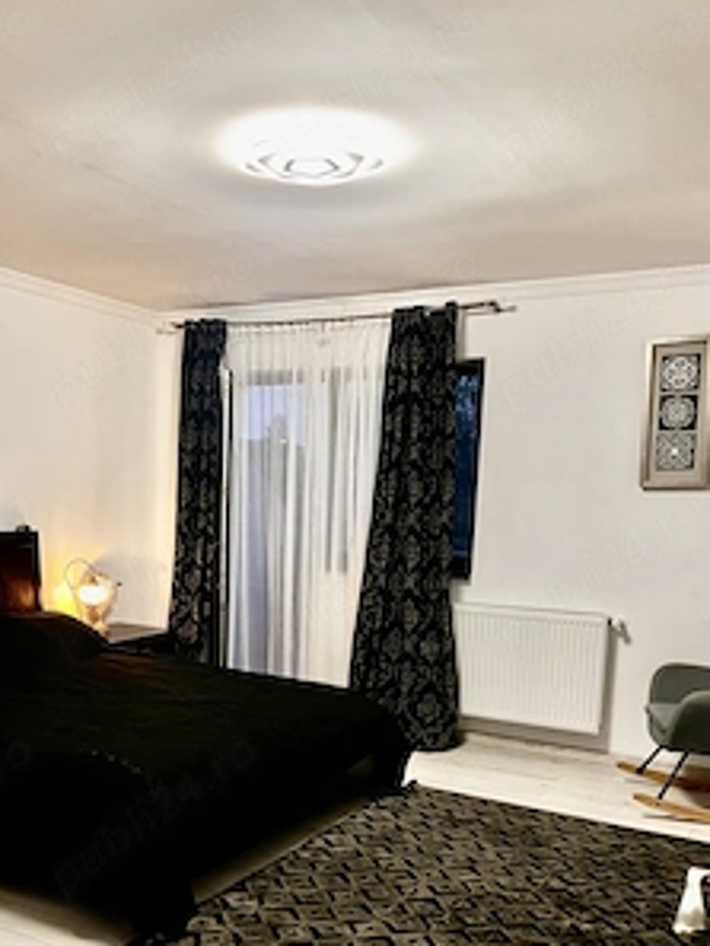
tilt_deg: -8.1
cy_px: 624
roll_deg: -2.0
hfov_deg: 40.4
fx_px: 956
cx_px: 264
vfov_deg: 51.7
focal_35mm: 35
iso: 500
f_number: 1.5
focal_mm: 5.7
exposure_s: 1/25
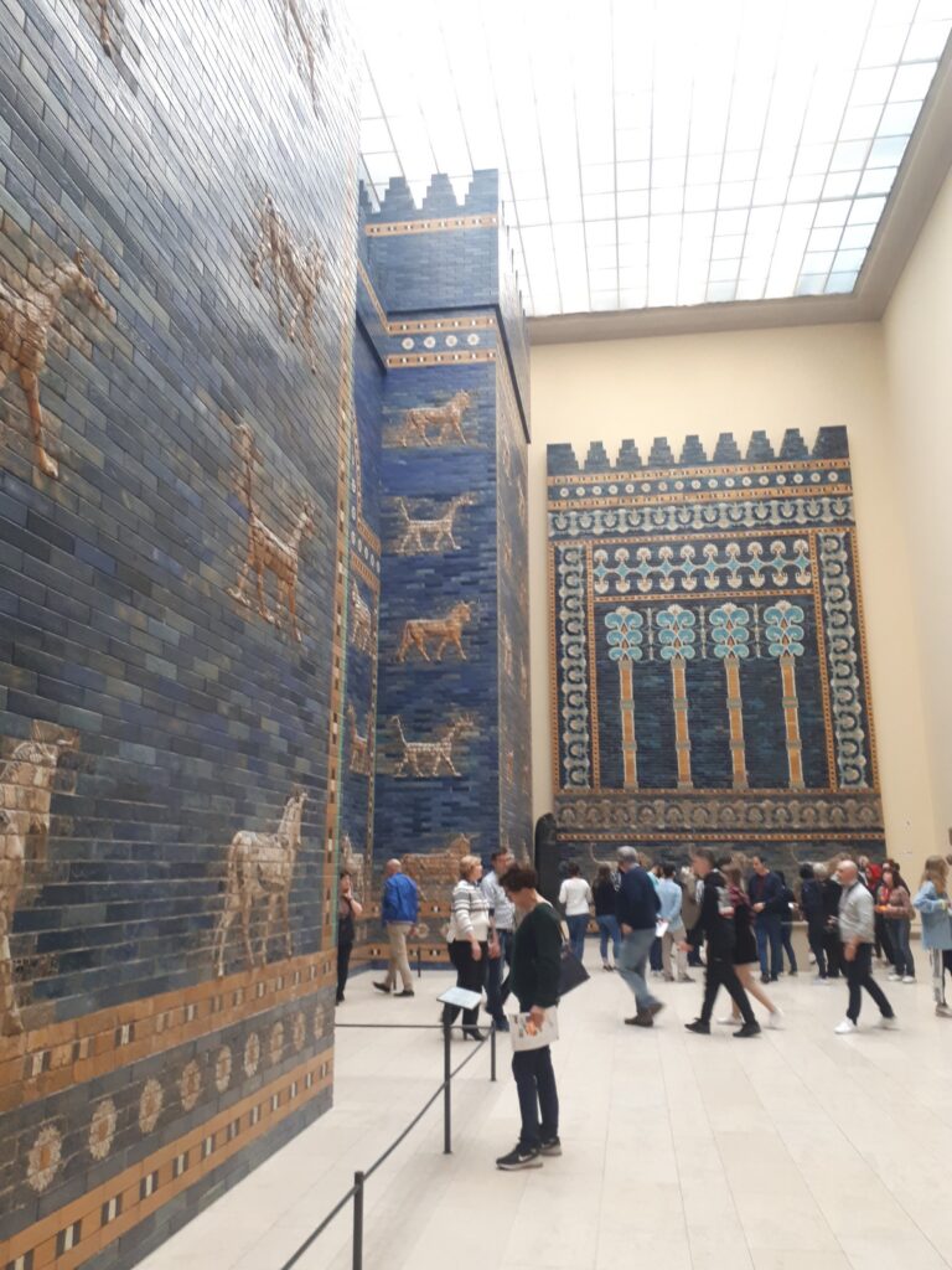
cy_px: 635
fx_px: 990
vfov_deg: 65.3
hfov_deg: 51.4
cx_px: 476
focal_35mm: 27
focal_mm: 3.6
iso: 200
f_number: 1.9
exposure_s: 1/30
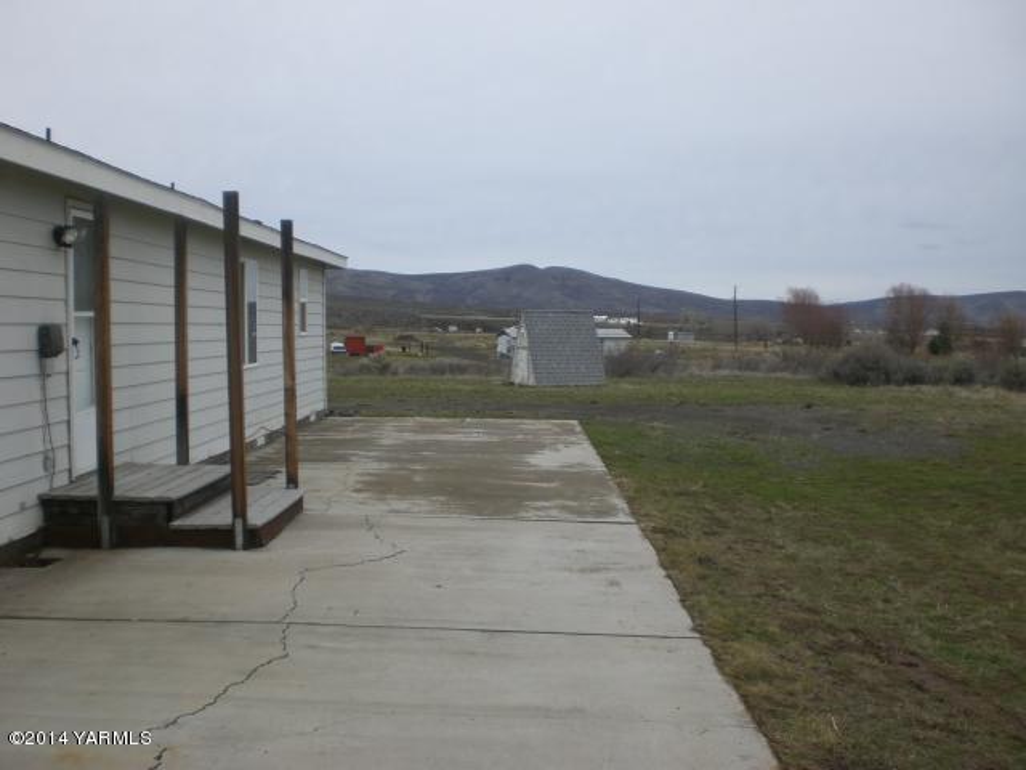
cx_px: 513
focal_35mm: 38
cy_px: 385
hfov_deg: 49.0
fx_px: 1126
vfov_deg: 37.7
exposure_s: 1/320
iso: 50
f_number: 3.1
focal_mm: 6.3
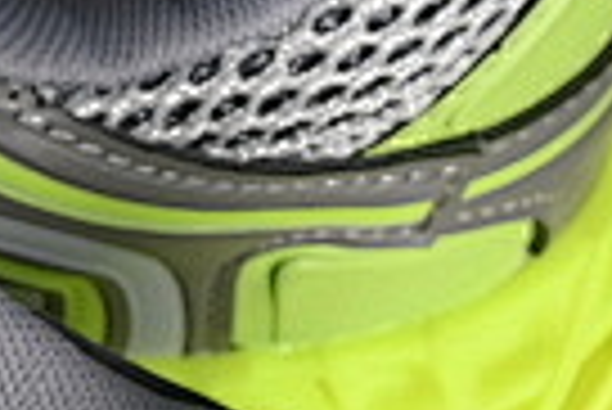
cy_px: 577
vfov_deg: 2.3
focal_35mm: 594
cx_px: -724
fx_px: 10109
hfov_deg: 3.4
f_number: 7.1
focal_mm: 50
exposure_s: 1/80
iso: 160
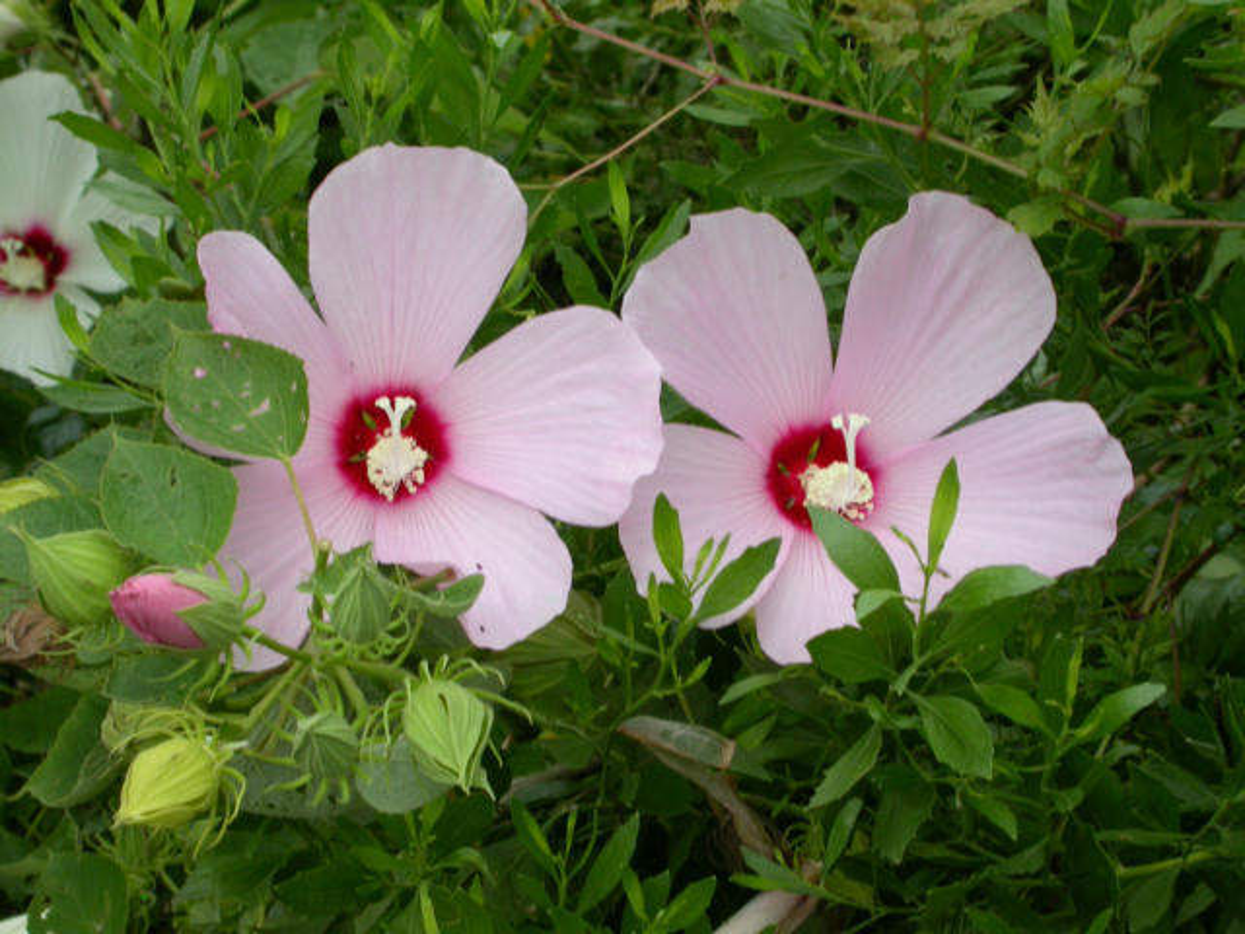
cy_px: 467
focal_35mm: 108
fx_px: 3884
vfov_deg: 13.7
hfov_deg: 18.2
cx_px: 622
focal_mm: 22.4
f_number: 6.6
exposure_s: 1/60
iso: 100
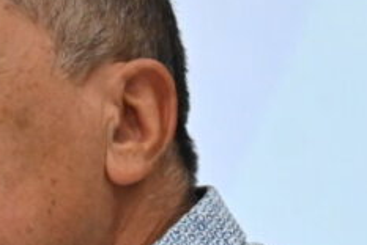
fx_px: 11024
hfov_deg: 1.9
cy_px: 231
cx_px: -63
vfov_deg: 1.3
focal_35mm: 1080
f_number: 5.3
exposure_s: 1/320
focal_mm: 140
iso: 2000
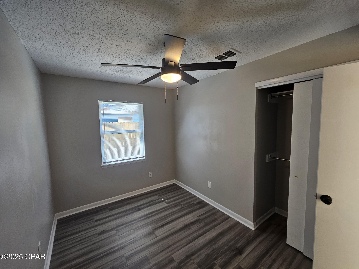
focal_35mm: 13
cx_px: 180
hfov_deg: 106.2
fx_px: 135
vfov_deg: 89.9
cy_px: 134
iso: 125
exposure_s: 1/77
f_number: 2.2
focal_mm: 2.2
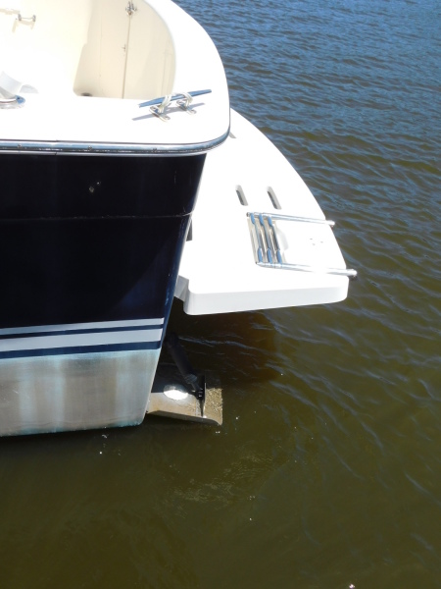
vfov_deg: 51.4
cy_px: 294
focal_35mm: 36
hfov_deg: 39.7
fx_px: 612
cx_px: 220
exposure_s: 1/1250
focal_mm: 6.3
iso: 125
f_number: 3.5
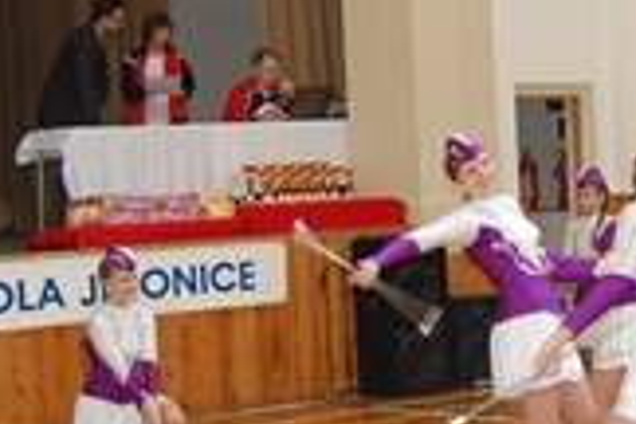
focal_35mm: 111
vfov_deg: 12.3
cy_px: 302
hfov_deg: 18.2
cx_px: 522
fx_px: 1961
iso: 450
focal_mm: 24
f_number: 4
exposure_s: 1/60
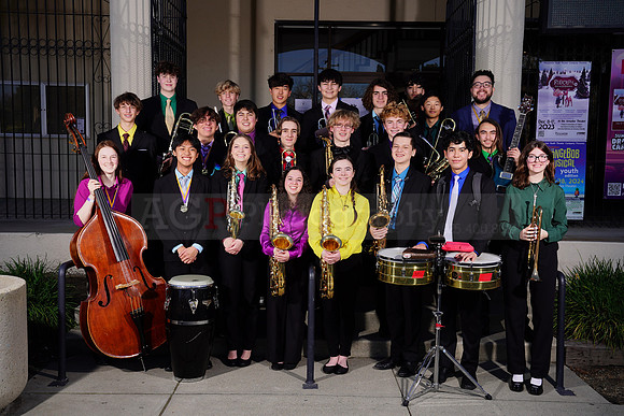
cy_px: 208
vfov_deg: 35.1
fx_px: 659
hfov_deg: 50.7
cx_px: 312
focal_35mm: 38
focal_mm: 38
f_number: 8
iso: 100
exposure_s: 1/250
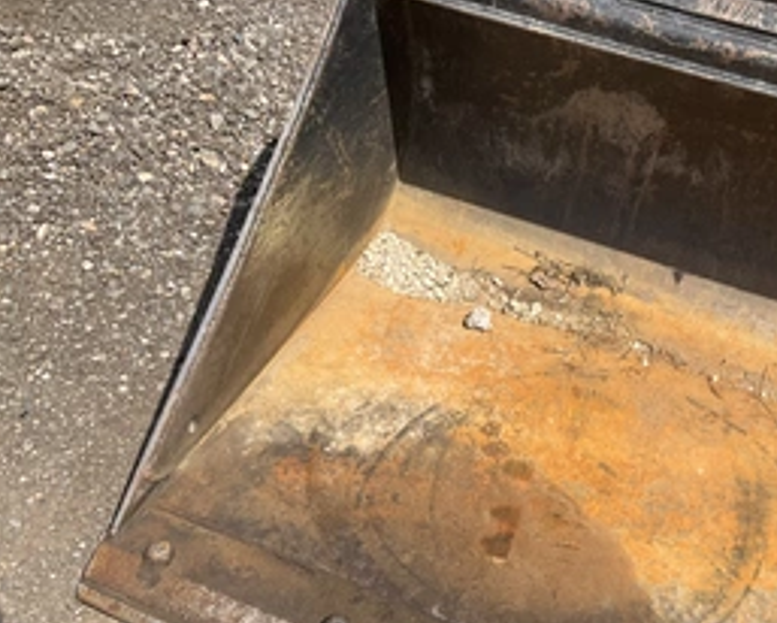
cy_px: 342
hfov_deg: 41.5
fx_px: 1013
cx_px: 508
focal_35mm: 44
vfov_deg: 34.2
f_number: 1.8
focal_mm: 3
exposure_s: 1/1675
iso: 25
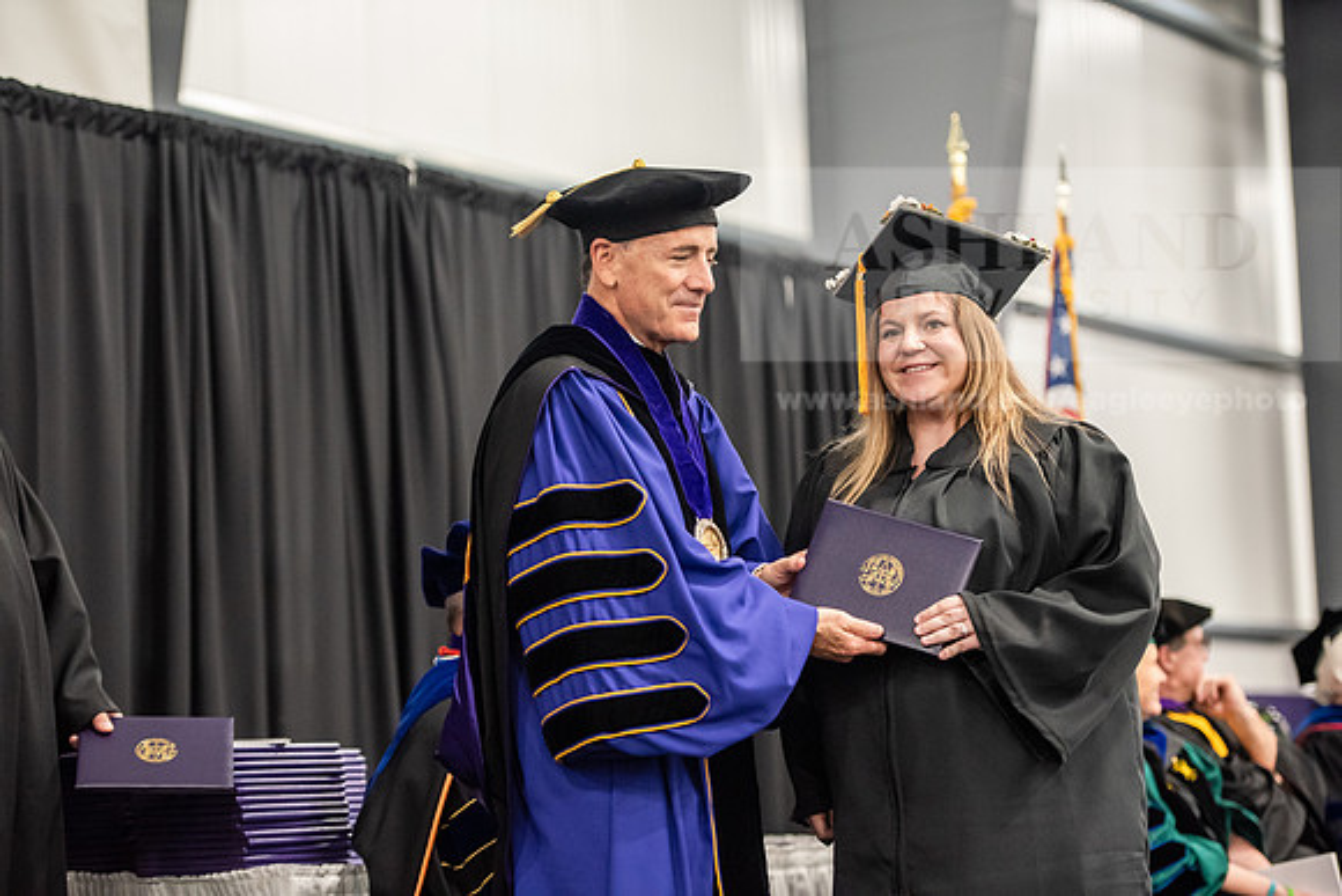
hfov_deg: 20.8
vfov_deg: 14.0
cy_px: 448
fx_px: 3654
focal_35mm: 98
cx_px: 671
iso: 3200
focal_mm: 98
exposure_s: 1/200
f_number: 3.2
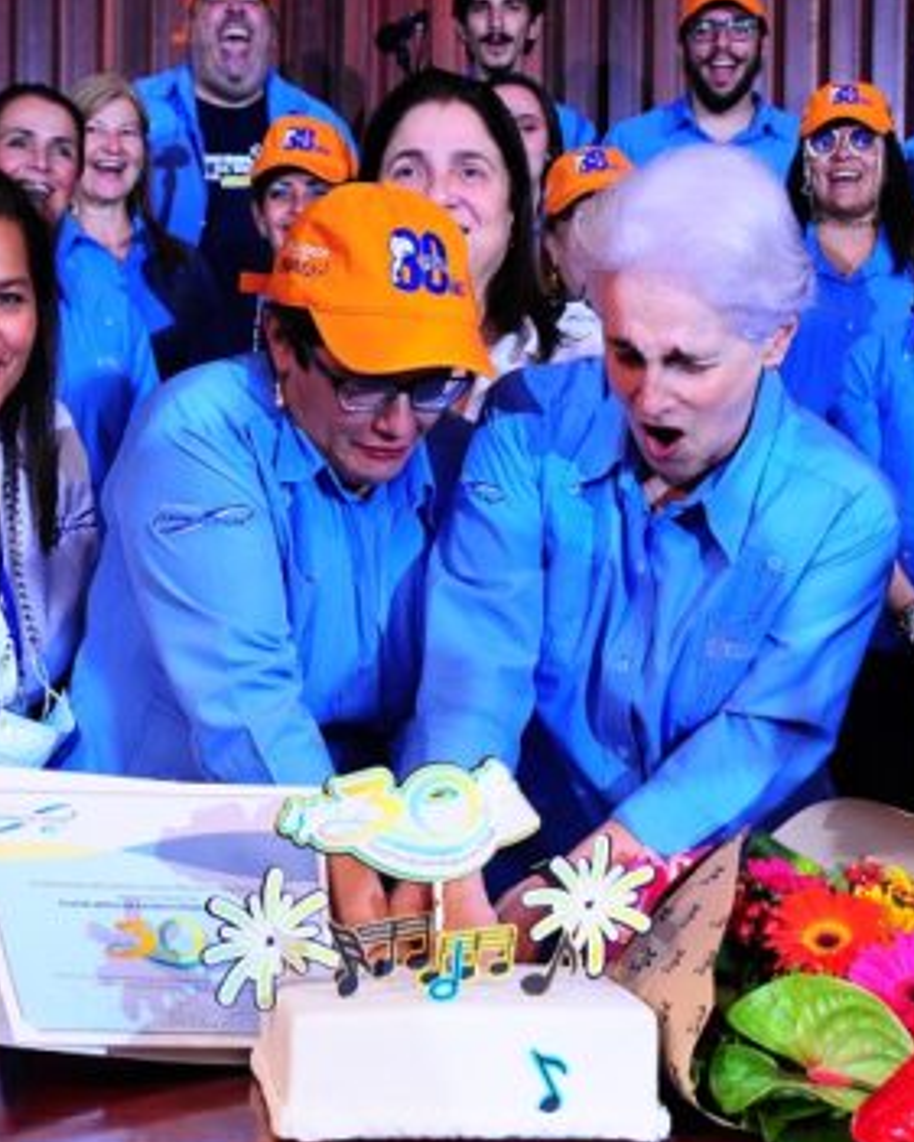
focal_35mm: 77
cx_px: 423
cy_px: 560
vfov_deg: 24.7
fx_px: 2603
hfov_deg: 19.9
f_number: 7.1
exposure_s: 1/125
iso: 500
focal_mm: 32
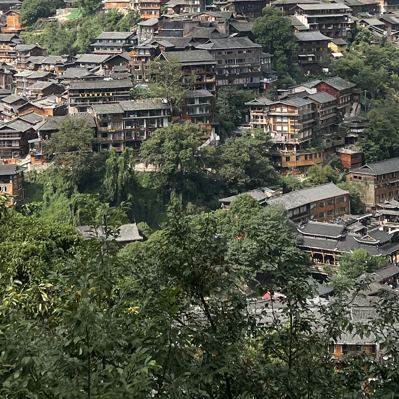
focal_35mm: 83
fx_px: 1082
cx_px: 206
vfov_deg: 20.3
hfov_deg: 20.9
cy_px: 15
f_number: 1.5
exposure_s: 1/4444
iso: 50
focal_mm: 5.7
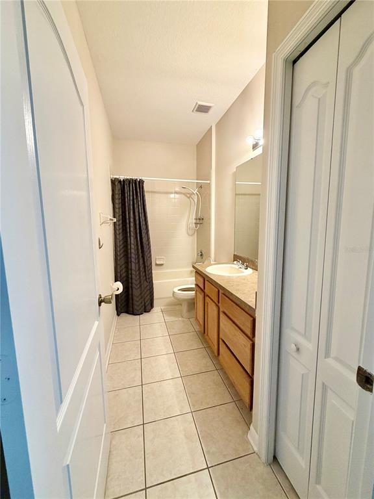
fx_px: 202
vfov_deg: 102.1
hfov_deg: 85.7
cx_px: 187
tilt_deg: -7.4
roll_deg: +0.0
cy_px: 250
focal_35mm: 14
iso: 200
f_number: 2.2
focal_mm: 2.22
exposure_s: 1/60
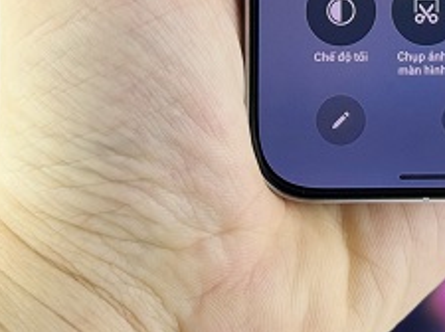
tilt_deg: -7.9
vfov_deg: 8.4
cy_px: -231
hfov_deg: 11.4
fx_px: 2195
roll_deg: +1.4
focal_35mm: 171
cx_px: 463
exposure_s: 1/100
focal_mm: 6.76
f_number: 1.78
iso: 64
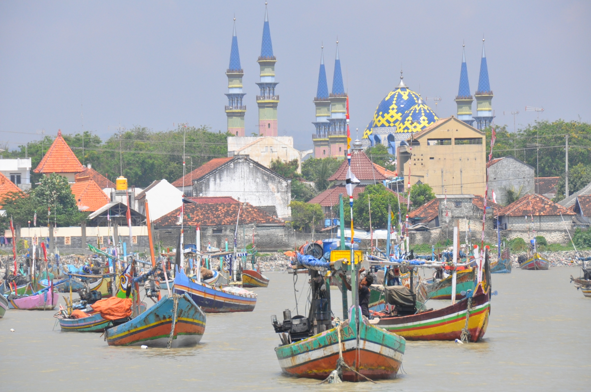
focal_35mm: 225
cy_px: 196
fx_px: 3689
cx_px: 296
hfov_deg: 9.2
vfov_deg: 6.1
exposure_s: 1/2000
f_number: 11
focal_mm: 150
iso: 1000
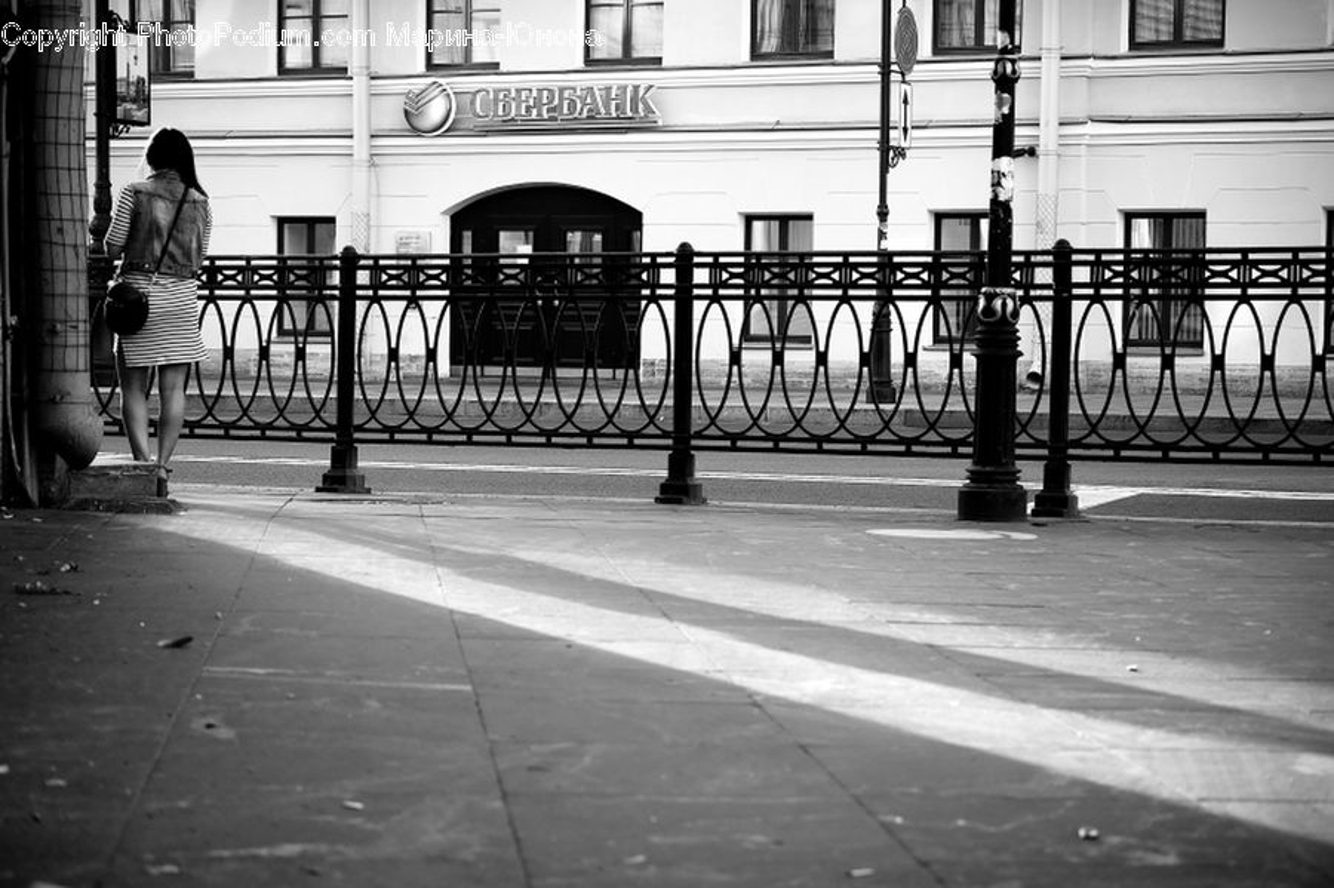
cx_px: 667
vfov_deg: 18.2
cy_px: 444
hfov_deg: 27.0
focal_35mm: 75
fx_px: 2778
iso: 200
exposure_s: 1/250
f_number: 3.2
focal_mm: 50
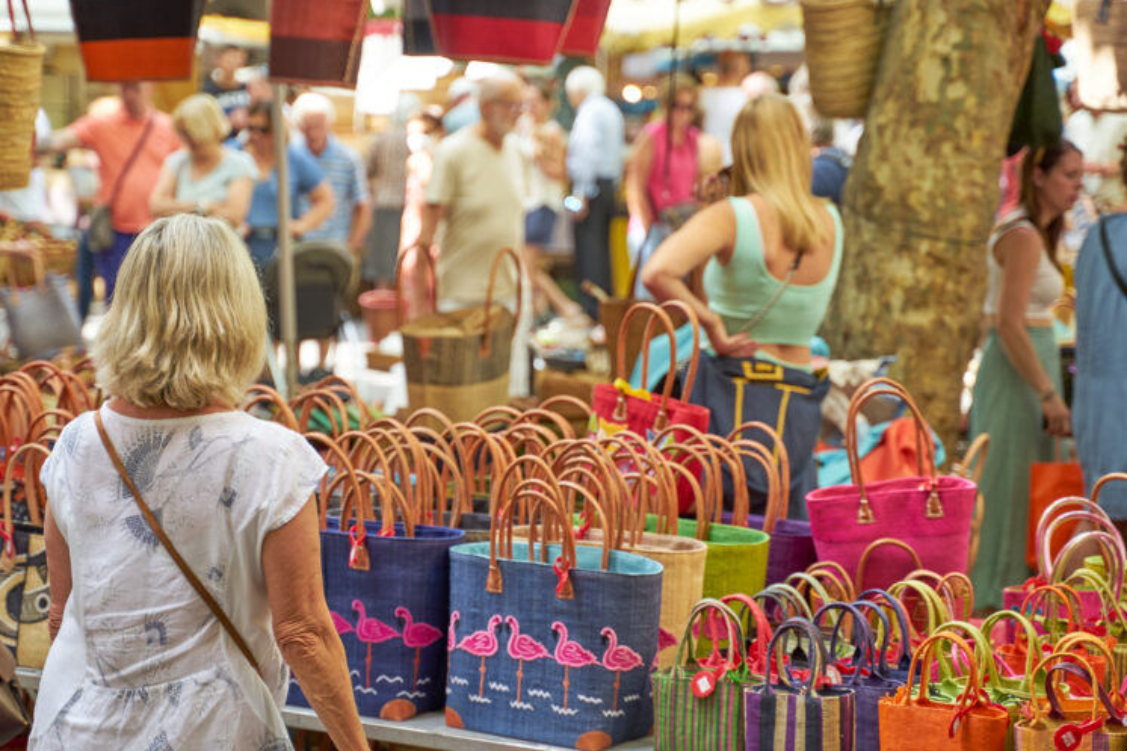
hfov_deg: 19.8
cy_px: 366
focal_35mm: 103
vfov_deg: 13.3
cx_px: 496
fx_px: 3224
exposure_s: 1/160
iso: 100
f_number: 2.8
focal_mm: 75
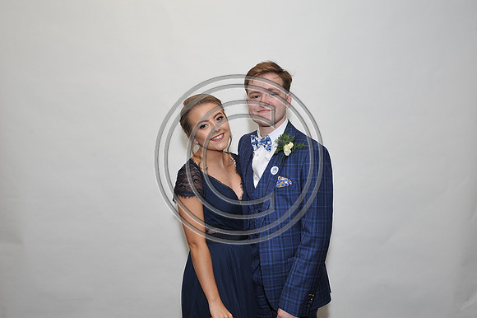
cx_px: 238
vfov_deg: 31.9
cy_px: 159
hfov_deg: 46.4
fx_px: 556
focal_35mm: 42
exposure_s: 1/60
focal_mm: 42
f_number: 6.3
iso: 800
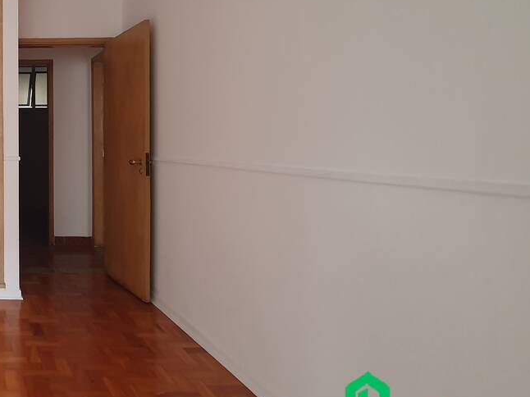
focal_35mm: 29
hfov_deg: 47.2
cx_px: -37
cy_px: 130
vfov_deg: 47.4
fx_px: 444
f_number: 2.2
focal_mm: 1.8
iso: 160
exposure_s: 1/50
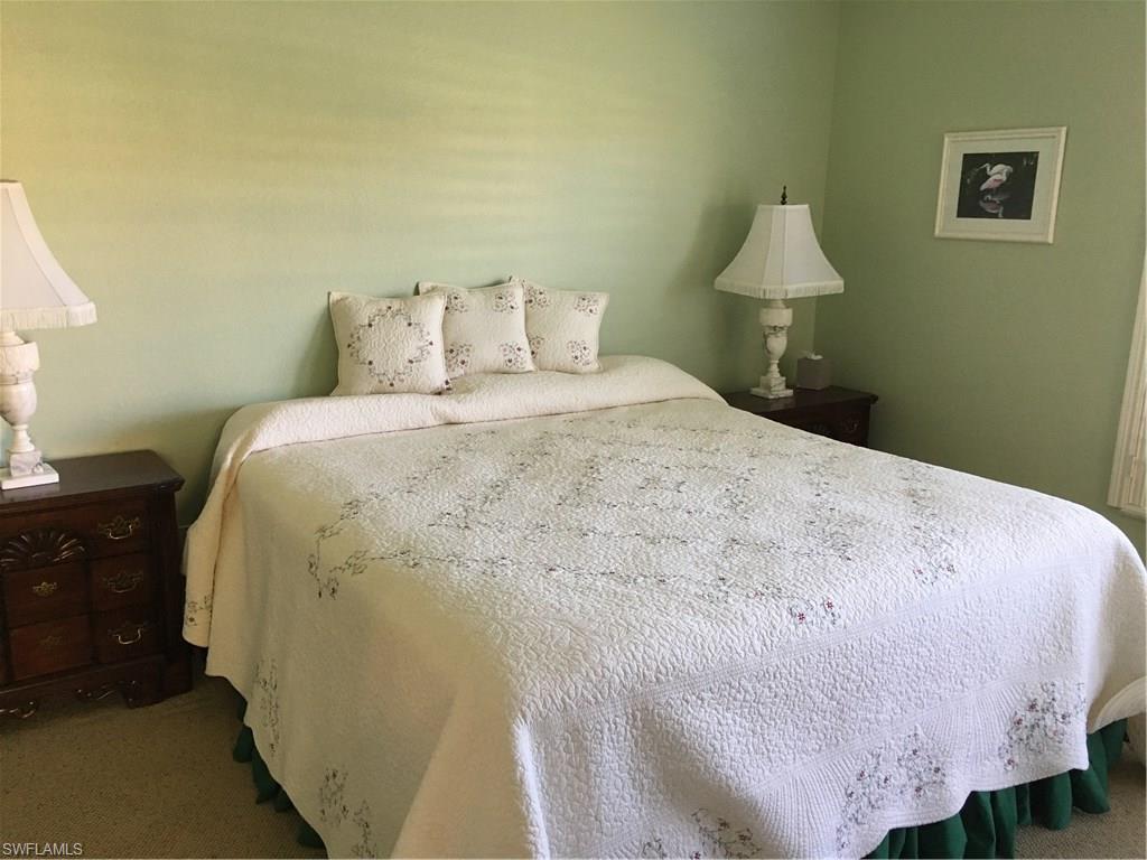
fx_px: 961
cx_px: 574
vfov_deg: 48.2
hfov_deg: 61.7
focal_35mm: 29
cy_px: 430
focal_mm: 4.15
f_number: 2.2
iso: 125
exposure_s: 1/30
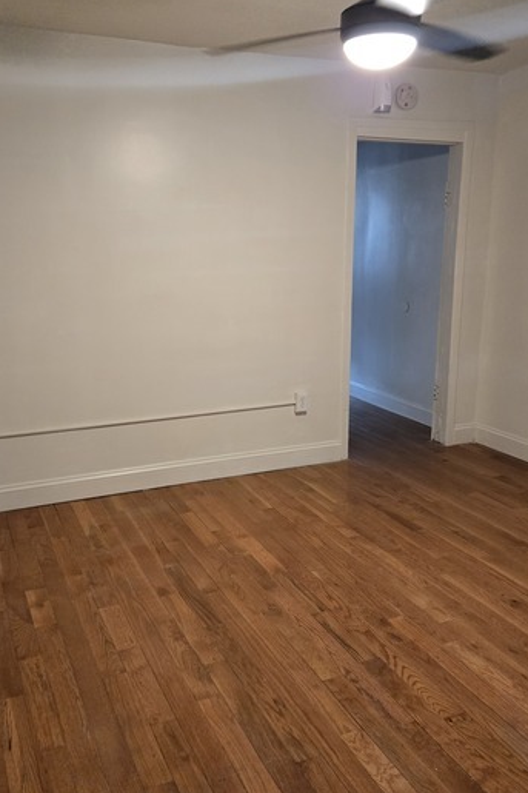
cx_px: 209
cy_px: 350
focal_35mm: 31
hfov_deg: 42.1
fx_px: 682
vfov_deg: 60.1
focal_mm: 5.4
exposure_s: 1/120
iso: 1000
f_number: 1.8
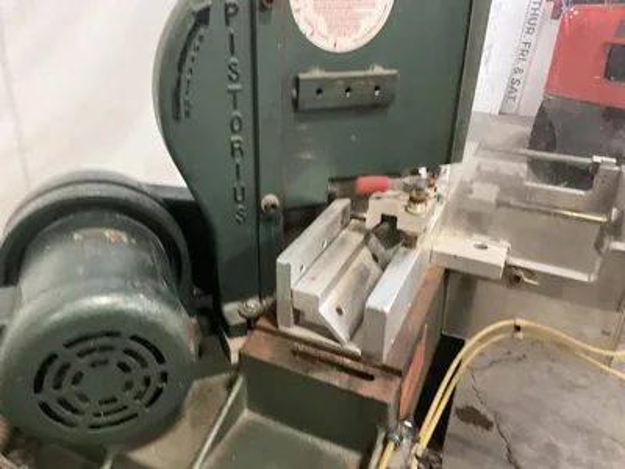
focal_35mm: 29
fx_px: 524
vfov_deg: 48.2
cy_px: 234
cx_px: 312
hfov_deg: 61.7
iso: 400
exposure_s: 1/30
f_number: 1.8
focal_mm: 3
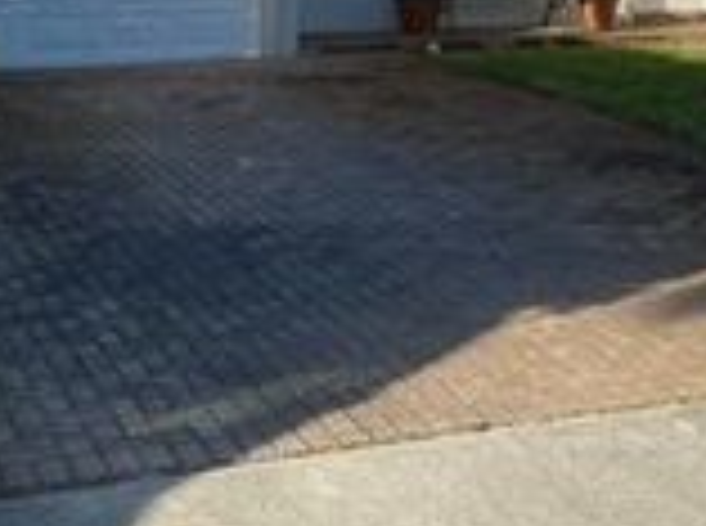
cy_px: -187
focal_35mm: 83
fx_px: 1689
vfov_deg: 16.6
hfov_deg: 23.2
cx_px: 594
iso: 32
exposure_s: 1/1629
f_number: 1.8
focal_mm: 4.25
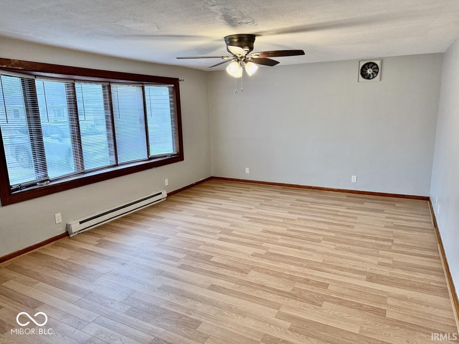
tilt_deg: -11.7
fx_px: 318
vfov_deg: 56.8
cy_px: 172
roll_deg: +0.8
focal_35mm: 24
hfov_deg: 71.6
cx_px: 230
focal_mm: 6.76
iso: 200
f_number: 1.78
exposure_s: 1/145
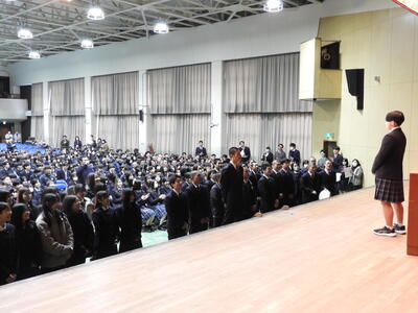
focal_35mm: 35
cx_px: 209
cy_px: 156
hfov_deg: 52.6
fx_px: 423
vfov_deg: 40.7
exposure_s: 1/10
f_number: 3.8
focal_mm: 6.3
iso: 400
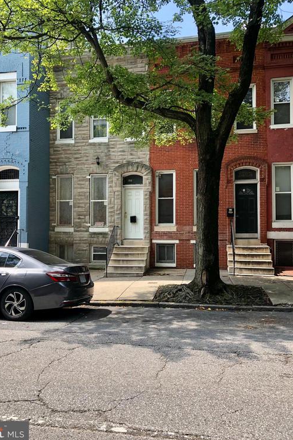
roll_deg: -0.8
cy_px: 219
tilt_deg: +4.1
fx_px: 366
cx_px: 125
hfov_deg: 43.5
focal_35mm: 30
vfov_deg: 61.9
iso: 20
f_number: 1.8
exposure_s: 1/422
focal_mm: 3.99
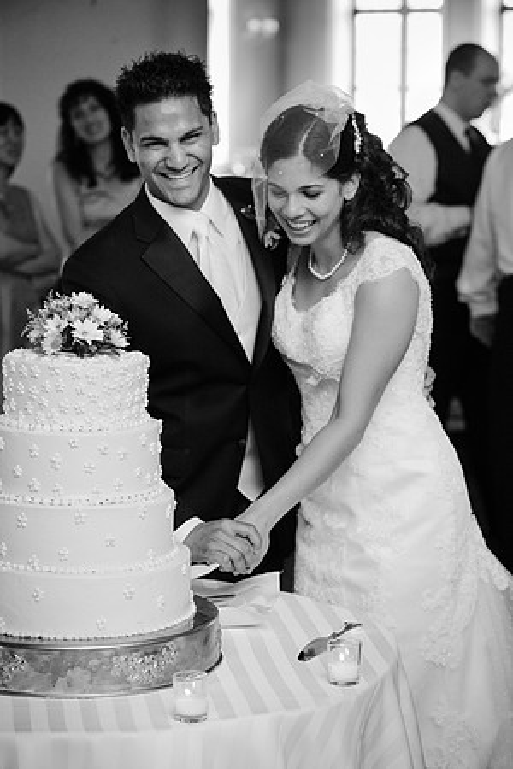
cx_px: 256
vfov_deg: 19.5
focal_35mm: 105
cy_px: 384
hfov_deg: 13.0
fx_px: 2244
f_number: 5.6
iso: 3200
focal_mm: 105
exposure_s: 1/80
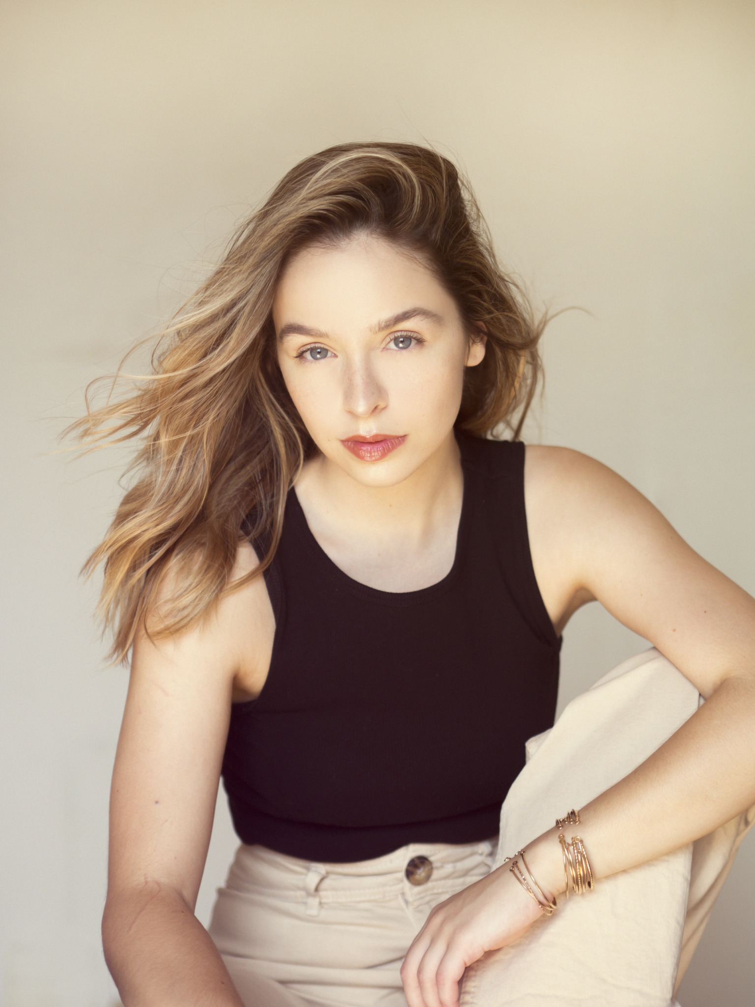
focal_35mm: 90
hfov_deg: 16.4
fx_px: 2617
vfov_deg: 21.8
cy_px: 504
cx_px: 378
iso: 200
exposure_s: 1/640
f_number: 1.8
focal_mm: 45
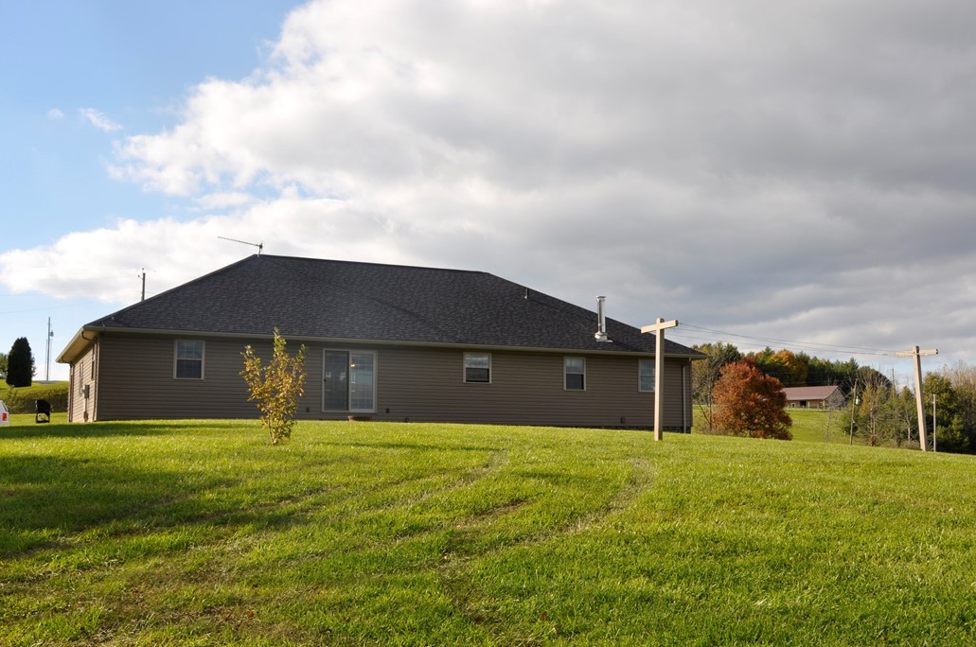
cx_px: 508
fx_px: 1029
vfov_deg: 34.9
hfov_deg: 50.7
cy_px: 328
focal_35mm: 38
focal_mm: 24
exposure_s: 1/200
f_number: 11
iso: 200
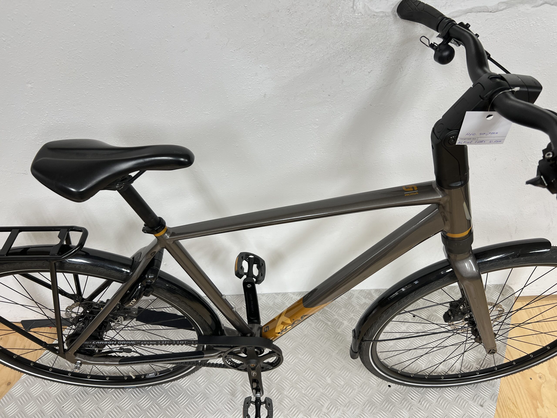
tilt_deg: -48.3
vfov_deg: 53.1
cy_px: 209
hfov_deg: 67.3
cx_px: 278
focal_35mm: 26
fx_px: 418
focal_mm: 5.7
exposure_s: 1/100
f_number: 1.5
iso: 80
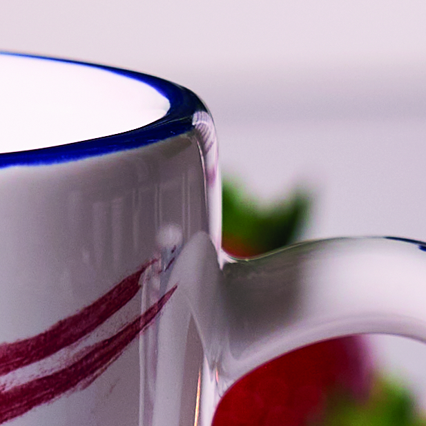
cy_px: 935
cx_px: -218
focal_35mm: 527
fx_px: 7338
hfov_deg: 3.3
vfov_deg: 3.3
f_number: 5
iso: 160
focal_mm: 50
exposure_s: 1/320
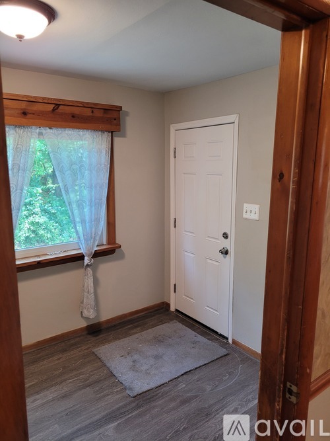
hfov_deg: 53.0
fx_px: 331
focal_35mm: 26
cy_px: 220
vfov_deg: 67.3
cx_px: 165
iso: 200
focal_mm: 5.4
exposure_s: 1/60
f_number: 1.8
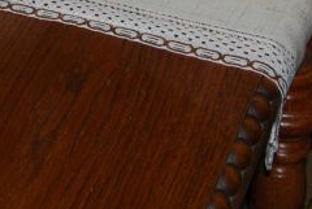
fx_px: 1042
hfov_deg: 16.8
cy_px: -122
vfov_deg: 11.0
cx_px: 38
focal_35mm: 120
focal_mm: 24
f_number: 4
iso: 200
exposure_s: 1/60
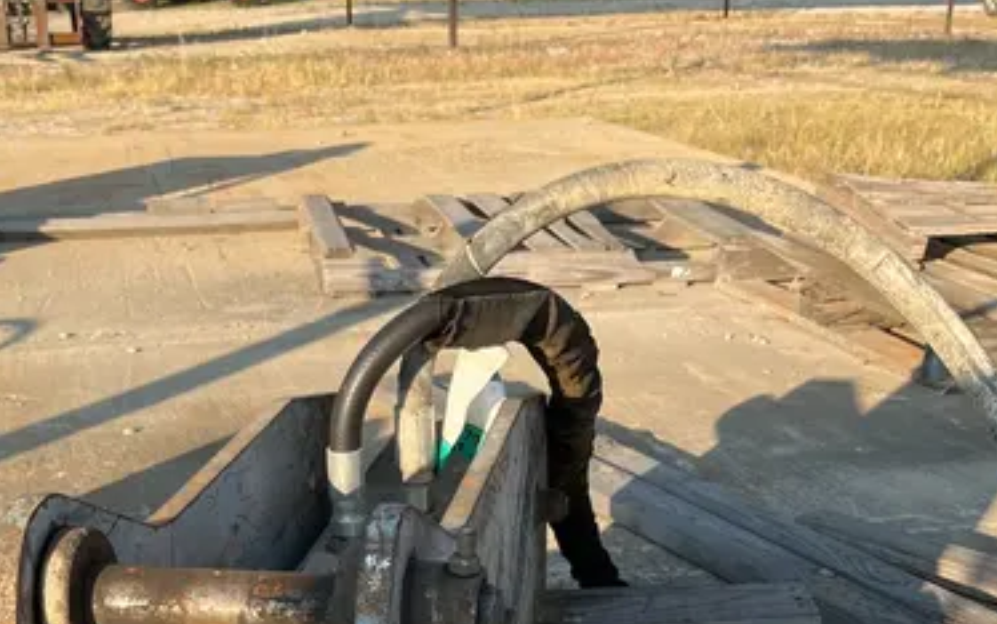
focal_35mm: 54
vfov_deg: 21.3
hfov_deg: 37.3
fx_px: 1468
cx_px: 387
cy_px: 852
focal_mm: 5.1
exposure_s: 1/898
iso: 50
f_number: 1.6
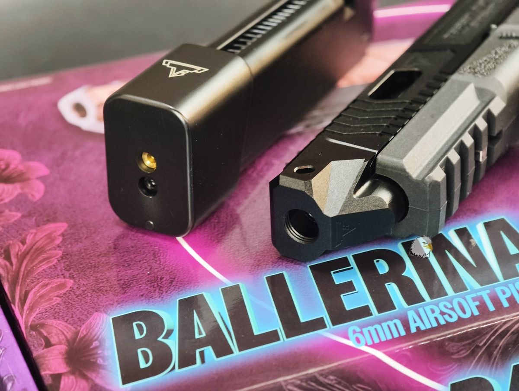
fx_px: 1276
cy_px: 196
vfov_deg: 17.4
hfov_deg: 23.0
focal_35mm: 85
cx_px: 260
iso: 914
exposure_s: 1/10
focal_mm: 22.48
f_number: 2.67
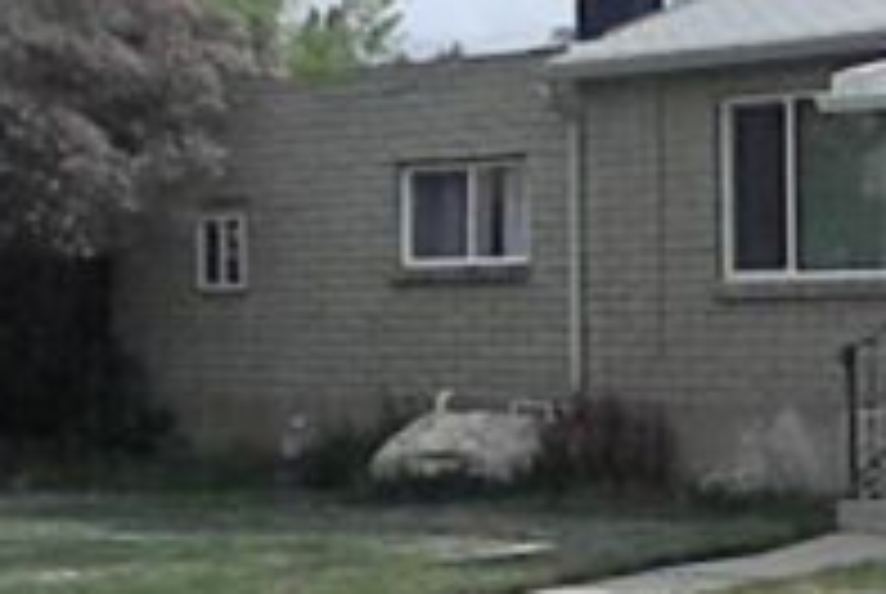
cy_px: 320
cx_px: 1390
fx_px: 2243
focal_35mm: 91
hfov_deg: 19.1
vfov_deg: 15.1
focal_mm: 5
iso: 681
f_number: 7
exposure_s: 1/1745
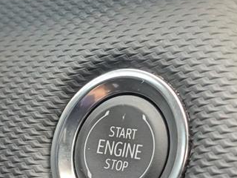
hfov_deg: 20.0
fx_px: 671
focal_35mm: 98
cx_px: 90
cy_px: 108
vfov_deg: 15.1
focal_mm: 6.9
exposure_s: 1/504
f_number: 1.68
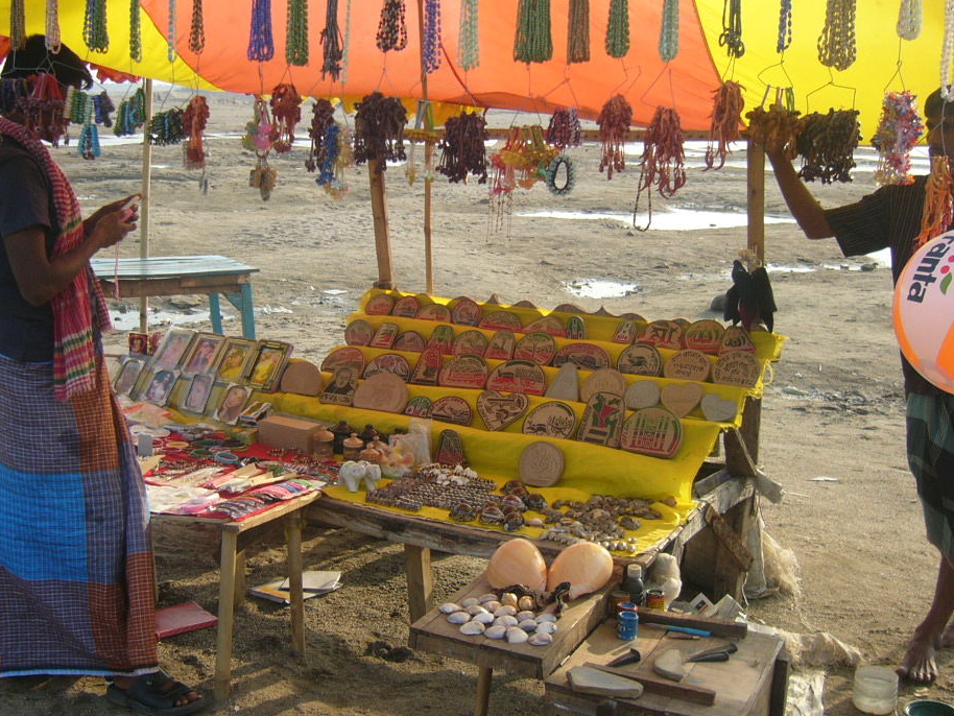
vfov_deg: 29.7
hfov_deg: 38.7
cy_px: 315
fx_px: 1351
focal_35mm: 49
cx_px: 380
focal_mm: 5.8
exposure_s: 1/320
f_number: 2.8
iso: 50
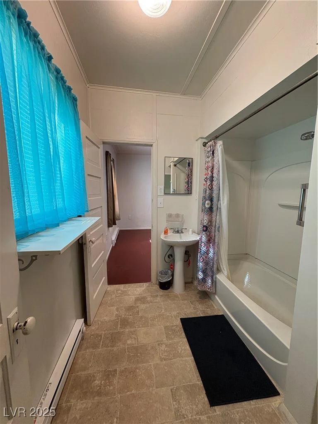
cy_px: 212
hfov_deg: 85.7
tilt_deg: -6.2
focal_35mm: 14
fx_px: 171
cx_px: 159
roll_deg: -0.4
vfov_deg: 102.1
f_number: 2.2
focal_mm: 2.22
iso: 200
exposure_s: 1/60
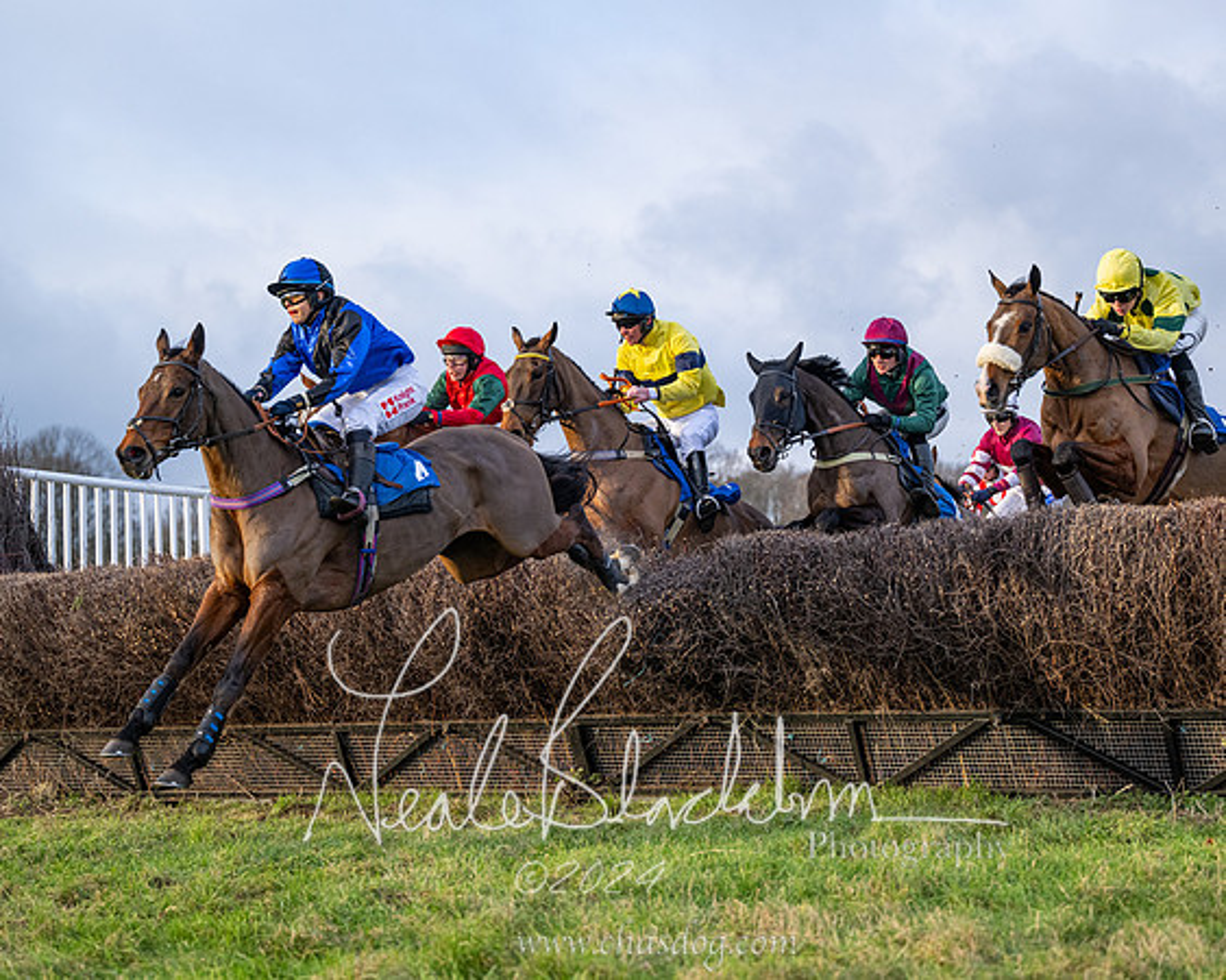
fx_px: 2859
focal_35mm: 79
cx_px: 670
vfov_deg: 19.4
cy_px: 490
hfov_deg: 24.2
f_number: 2.8
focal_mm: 70
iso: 800
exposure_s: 1/2500
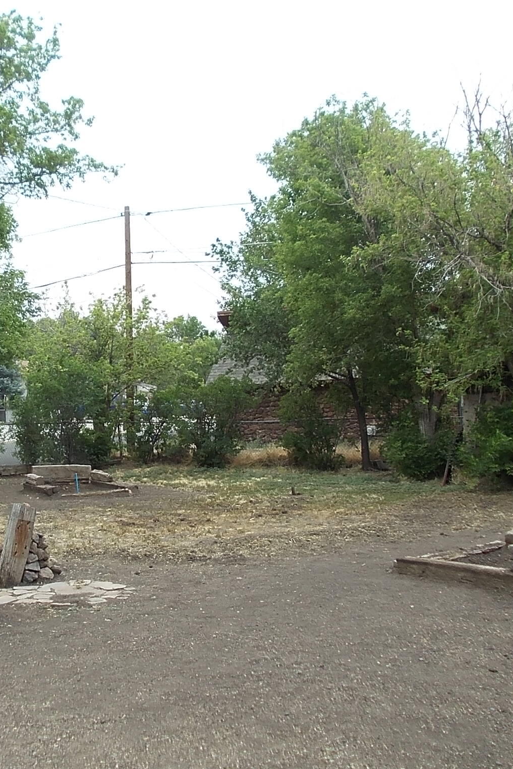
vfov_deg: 49.5
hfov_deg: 33.6
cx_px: 133
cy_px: 385
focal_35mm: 39
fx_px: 833
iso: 80
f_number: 2.7
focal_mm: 4
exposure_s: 1/250
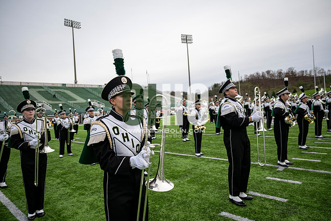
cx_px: 166
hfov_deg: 73.7
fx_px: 221
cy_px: 110
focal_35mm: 24
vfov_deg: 53.2
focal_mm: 24
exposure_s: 1/500
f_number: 2.8
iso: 200
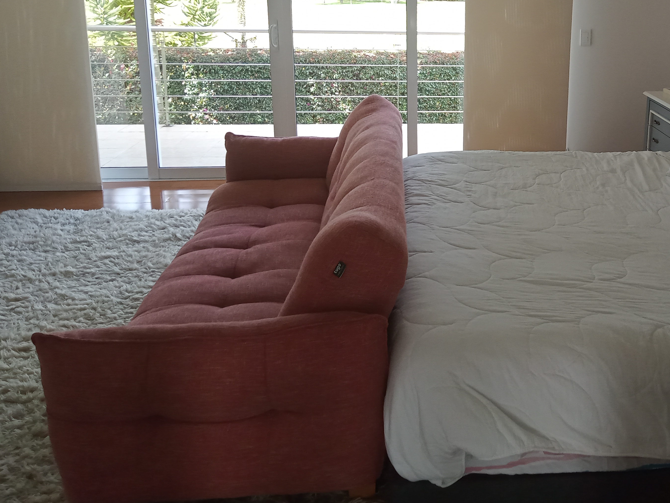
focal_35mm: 43
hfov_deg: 42.5
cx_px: 500
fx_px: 832
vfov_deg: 33.0
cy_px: 133
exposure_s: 1/112
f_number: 2.2
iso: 111
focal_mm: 3.37
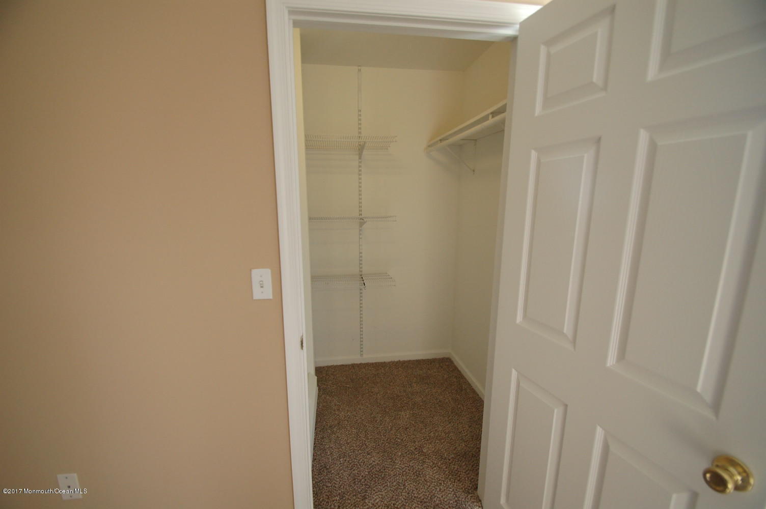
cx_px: 383
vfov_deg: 77.2
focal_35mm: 15
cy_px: 254
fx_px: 319
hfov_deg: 100.4
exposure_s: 1/80
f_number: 3.5
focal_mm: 10
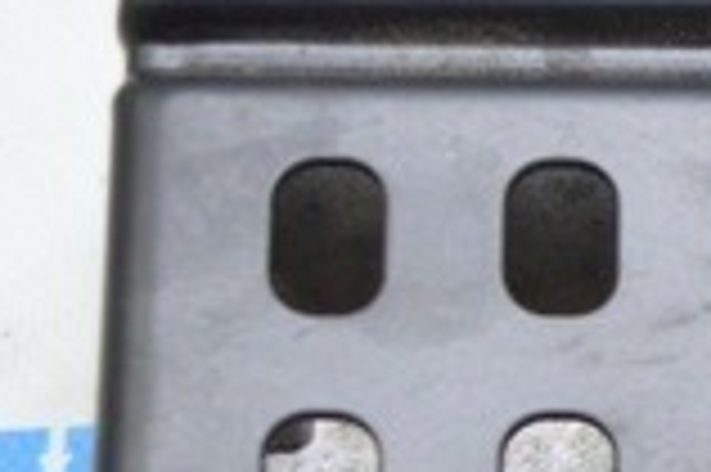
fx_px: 4404
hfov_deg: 9.1
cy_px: 214
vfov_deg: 6.1
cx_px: 909
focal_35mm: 223
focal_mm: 23
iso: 400
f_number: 3.8
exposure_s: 1/40
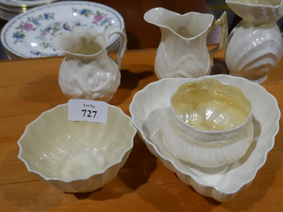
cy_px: 105
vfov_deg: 32.2
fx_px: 368
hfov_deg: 41.8
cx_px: 174
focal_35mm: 45
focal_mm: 17
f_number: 4.5
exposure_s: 1/125
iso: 200
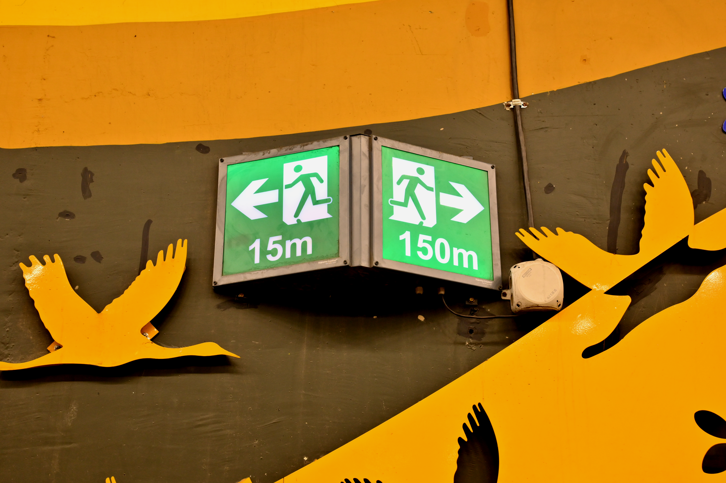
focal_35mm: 52
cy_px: 242
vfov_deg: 26.0
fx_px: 1048
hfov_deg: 38.2
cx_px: 363
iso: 800
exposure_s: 1/125
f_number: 6.3
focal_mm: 52
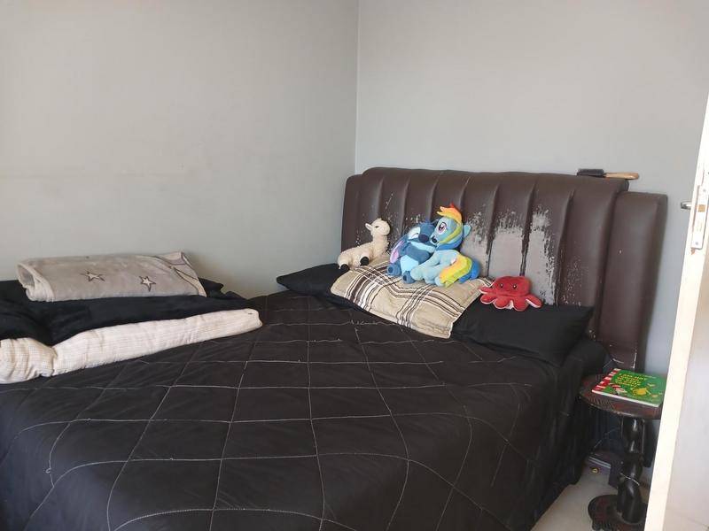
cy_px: 266
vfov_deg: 51.4
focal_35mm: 27
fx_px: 553
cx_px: 354
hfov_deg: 65.3
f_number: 1.8
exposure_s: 1/33.3
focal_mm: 4
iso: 250
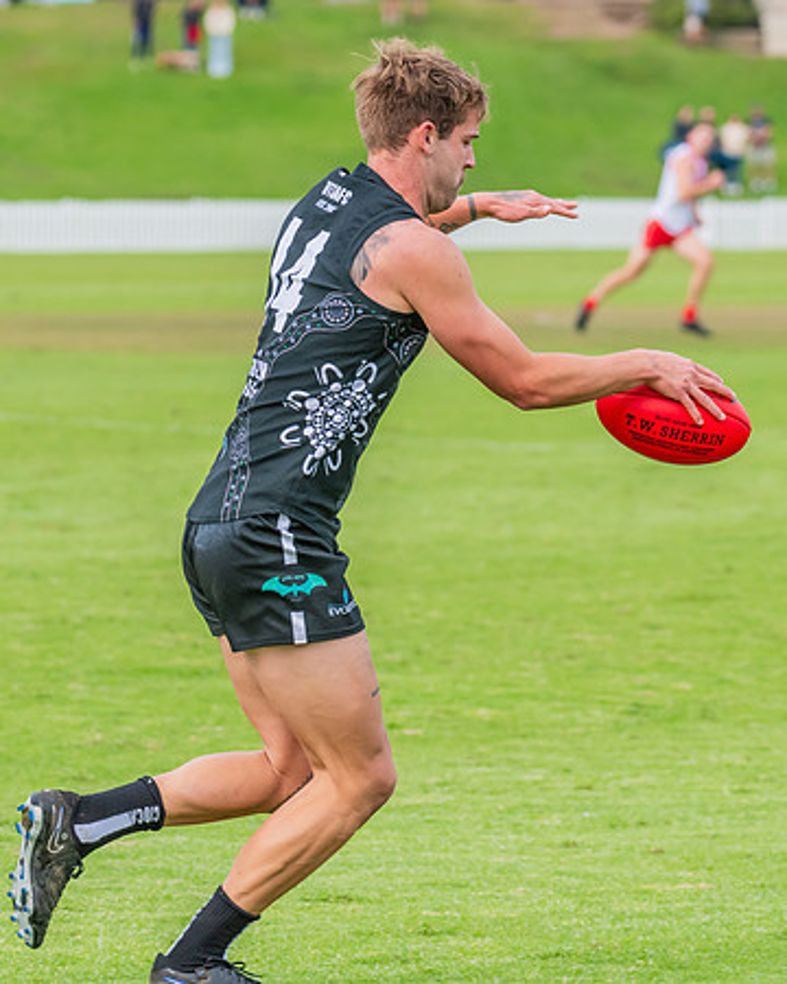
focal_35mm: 272
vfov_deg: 7.1
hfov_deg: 5.7
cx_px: 399
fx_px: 7930
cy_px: 433
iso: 800
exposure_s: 1/1600
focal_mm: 170
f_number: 6.3
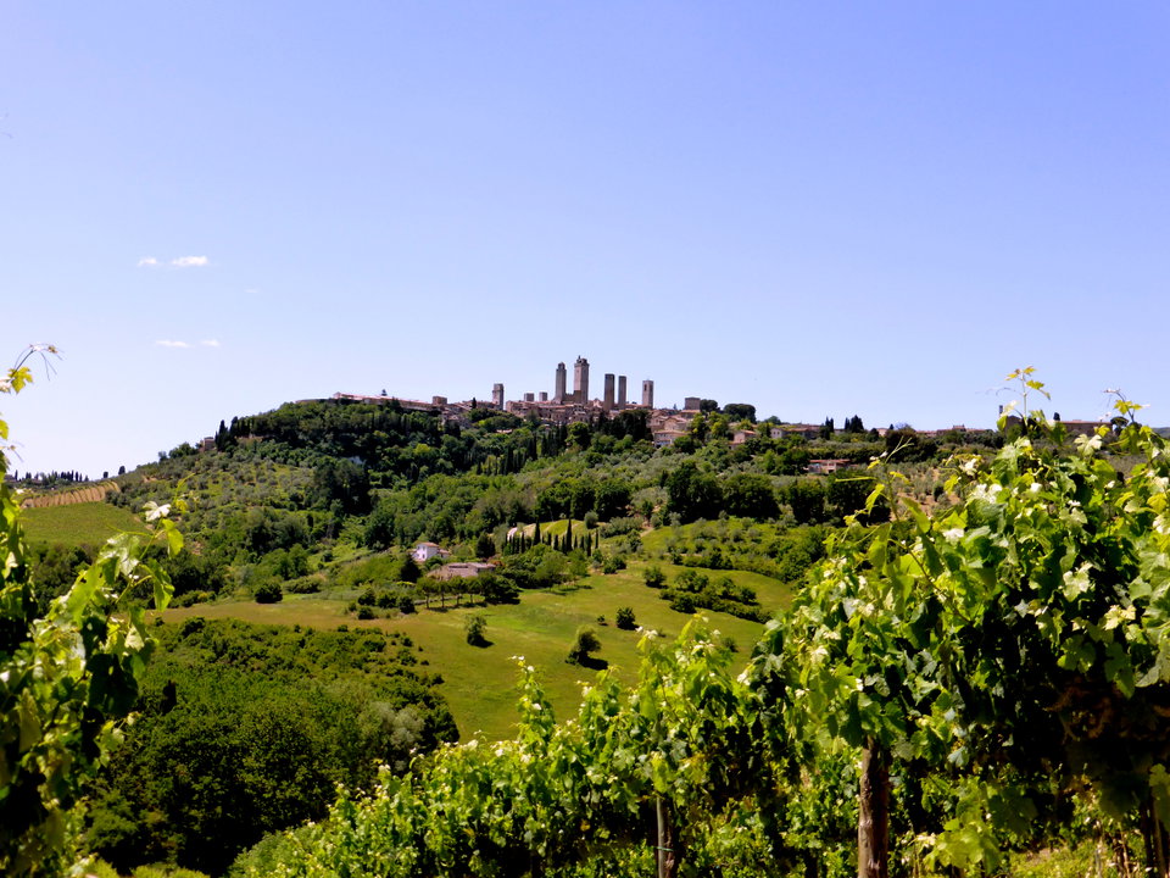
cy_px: 439
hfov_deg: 45.8
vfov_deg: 35.1
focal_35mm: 41
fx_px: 1386
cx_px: 585
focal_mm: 7.4
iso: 160
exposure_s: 1/1000
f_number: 3.9
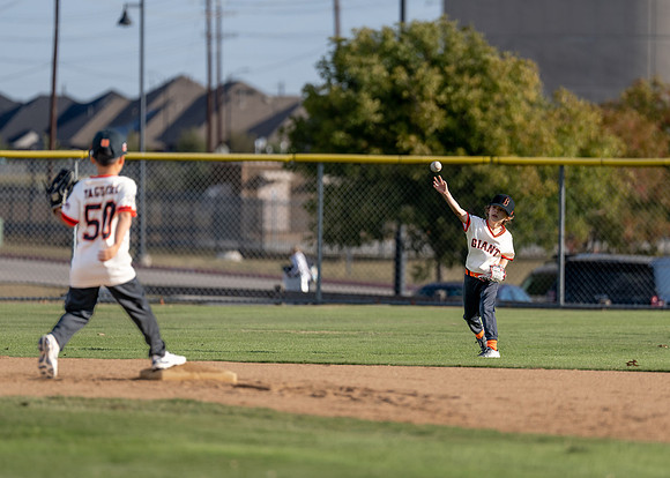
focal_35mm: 306
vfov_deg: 4.7
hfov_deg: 6.6
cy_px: 199
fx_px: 5817
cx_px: 424
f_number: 2.8
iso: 100
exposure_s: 1/2500
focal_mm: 200
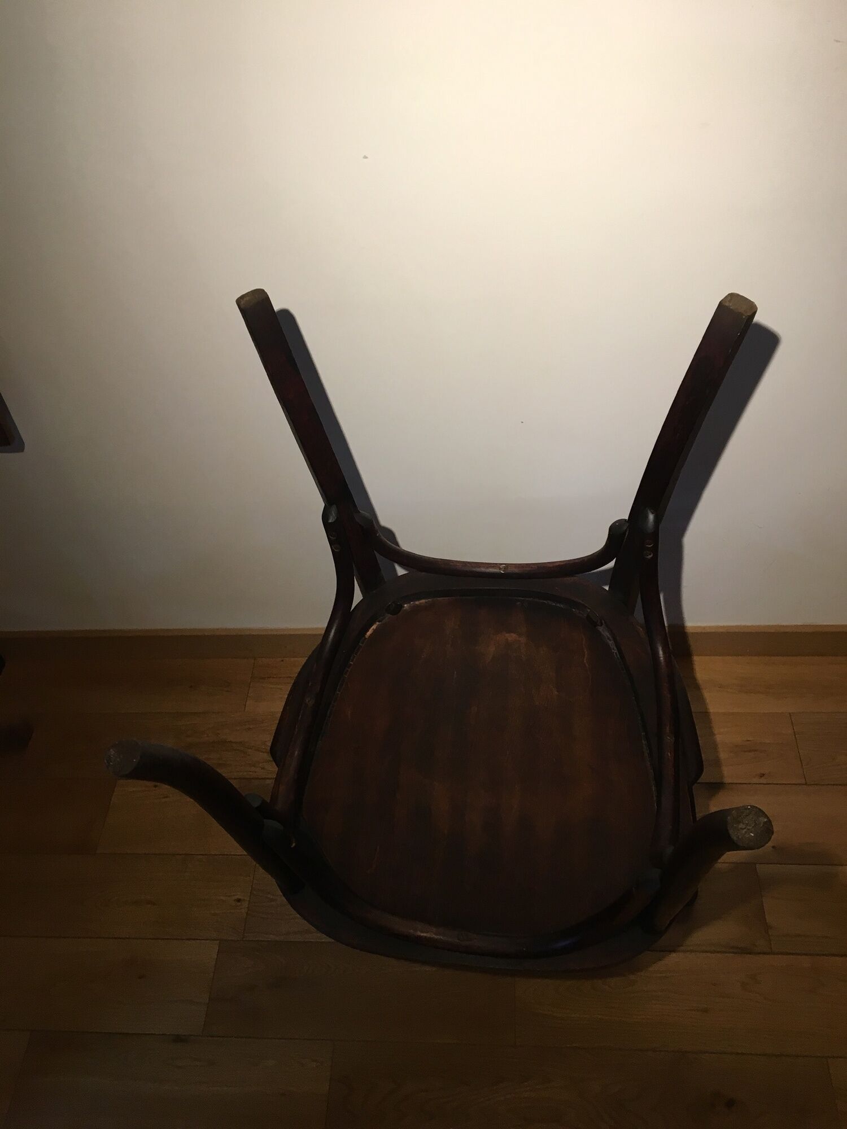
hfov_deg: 48.2
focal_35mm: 29
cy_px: 564
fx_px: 946
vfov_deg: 61.7
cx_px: 424
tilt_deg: -48.9
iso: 80
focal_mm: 4.15
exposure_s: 1/33
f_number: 2.2
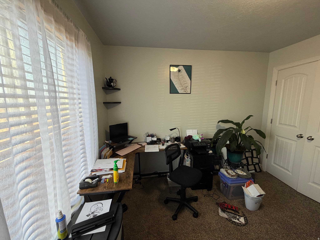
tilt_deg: -7.7
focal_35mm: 14
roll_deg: +0.5
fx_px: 129
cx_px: 160
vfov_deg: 85.7
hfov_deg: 102.1
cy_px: 120
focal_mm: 2.22
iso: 100
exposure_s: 1/120
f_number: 2.2
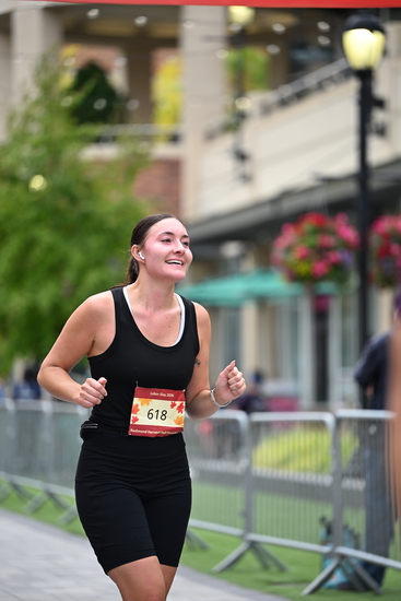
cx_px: 200
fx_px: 2671
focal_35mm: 160
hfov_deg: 8.6
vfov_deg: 12.8
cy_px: 300
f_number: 2.8
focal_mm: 160
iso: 640
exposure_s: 1/2000
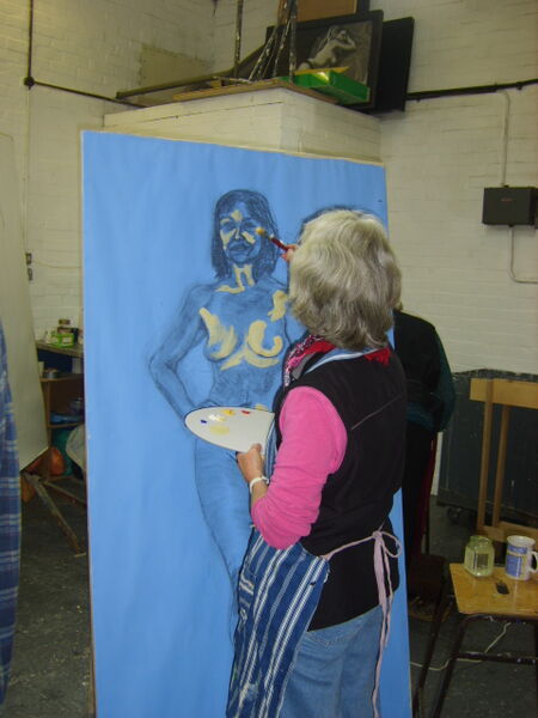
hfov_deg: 37.7
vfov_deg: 49.0
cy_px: 359
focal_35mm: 38
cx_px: 269
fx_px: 787
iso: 50
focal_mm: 7.8
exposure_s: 1/30
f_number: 2.8
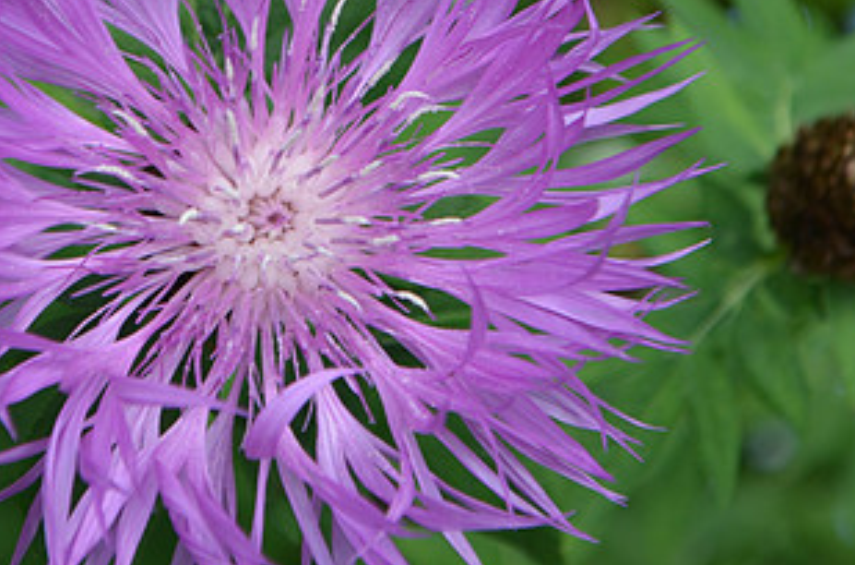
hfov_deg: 13.3
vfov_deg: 8.8
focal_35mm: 155
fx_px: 3669
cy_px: 155
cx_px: 415
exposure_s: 1/160
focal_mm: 55
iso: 200
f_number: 6.3
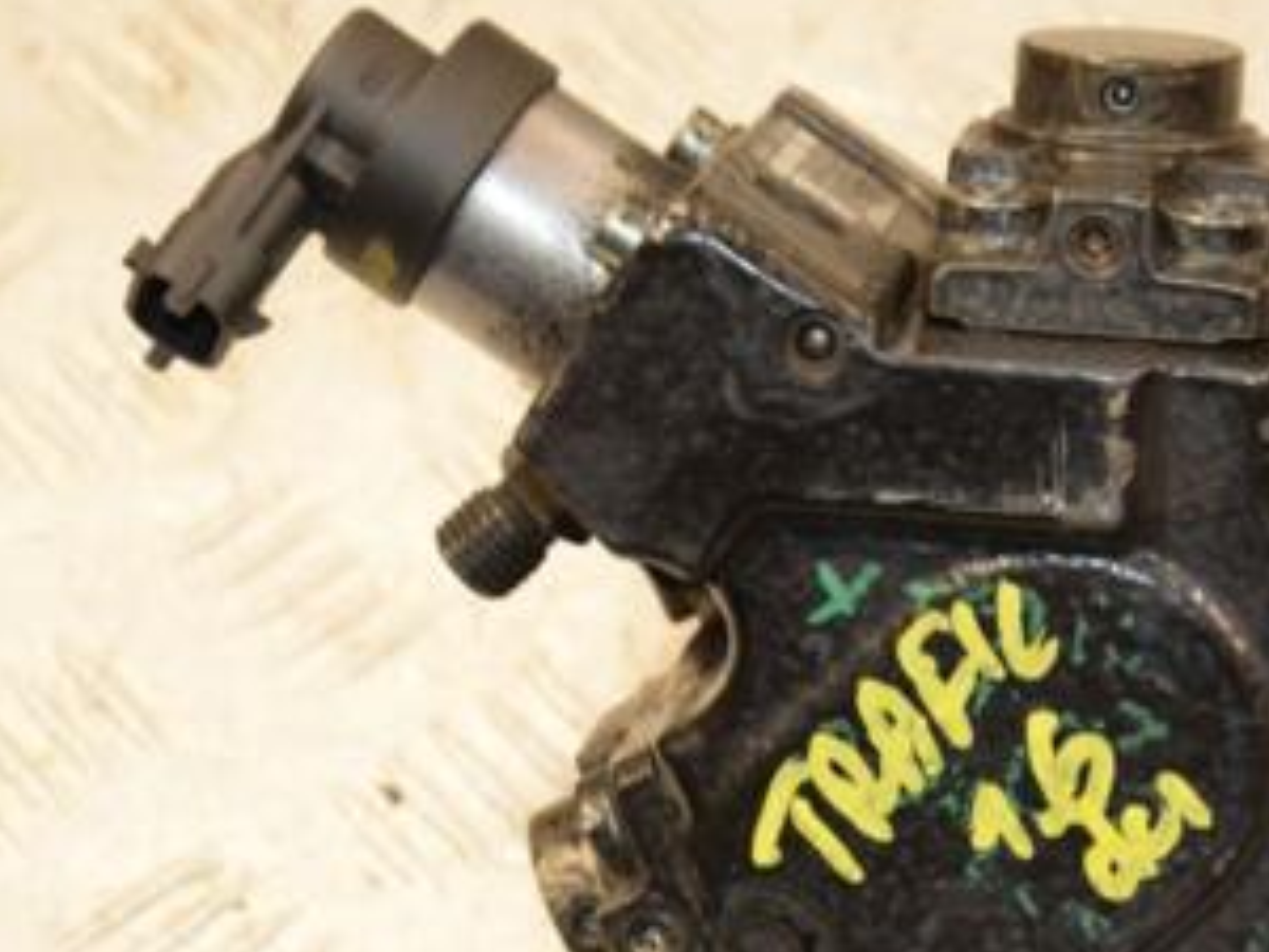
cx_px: 918
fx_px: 5499
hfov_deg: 13.1
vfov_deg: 9.9
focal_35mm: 150
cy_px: 690
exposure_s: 1/200
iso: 800
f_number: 5.6
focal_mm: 52
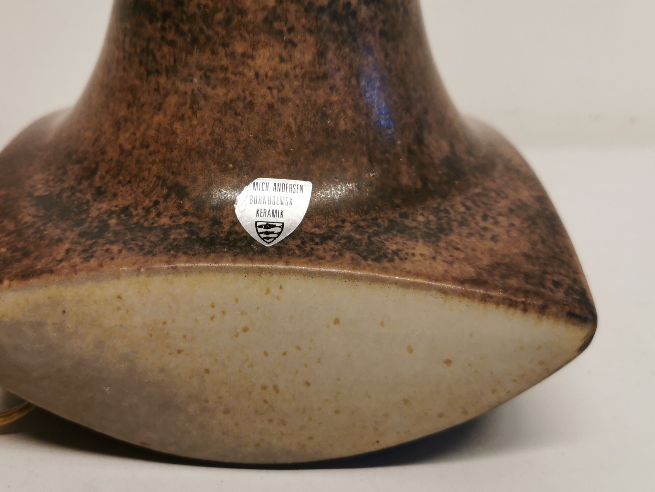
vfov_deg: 37.7
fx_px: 719
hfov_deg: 48.7
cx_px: 265
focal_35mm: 38
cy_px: 226
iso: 100
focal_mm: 5.56
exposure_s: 1/100
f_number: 1.6
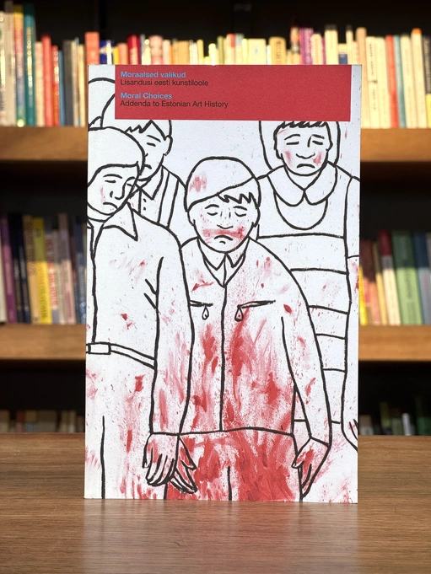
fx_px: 1278
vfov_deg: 25.3
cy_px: 287
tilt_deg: +0.1
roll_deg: -0.9
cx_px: 216
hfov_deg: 19.1
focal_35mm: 77
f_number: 2.8
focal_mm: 9
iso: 100
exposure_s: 1/99
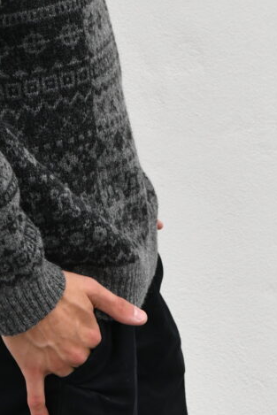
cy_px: -137
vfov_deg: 11.2
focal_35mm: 179
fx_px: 2064
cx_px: 2
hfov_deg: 7.6
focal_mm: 56
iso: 1600
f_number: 8
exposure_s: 1/250
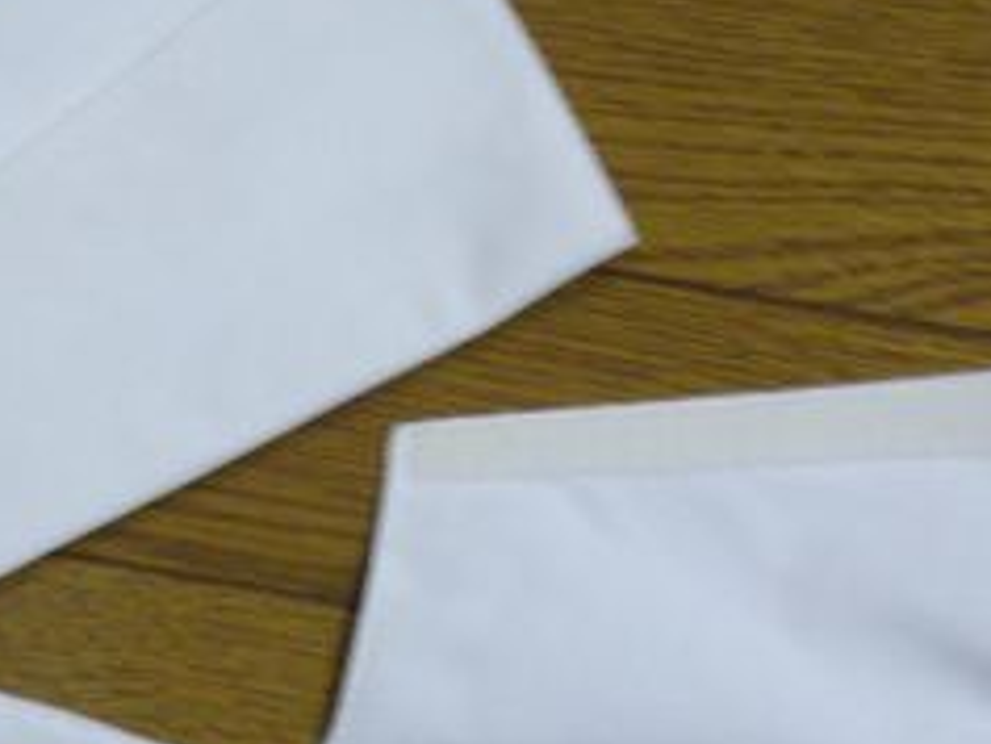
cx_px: 339
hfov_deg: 11.2
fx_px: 5070
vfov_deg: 8.4
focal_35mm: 177
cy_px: 627
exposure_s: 1/13
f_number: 3.8
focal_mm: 11.3
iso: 320
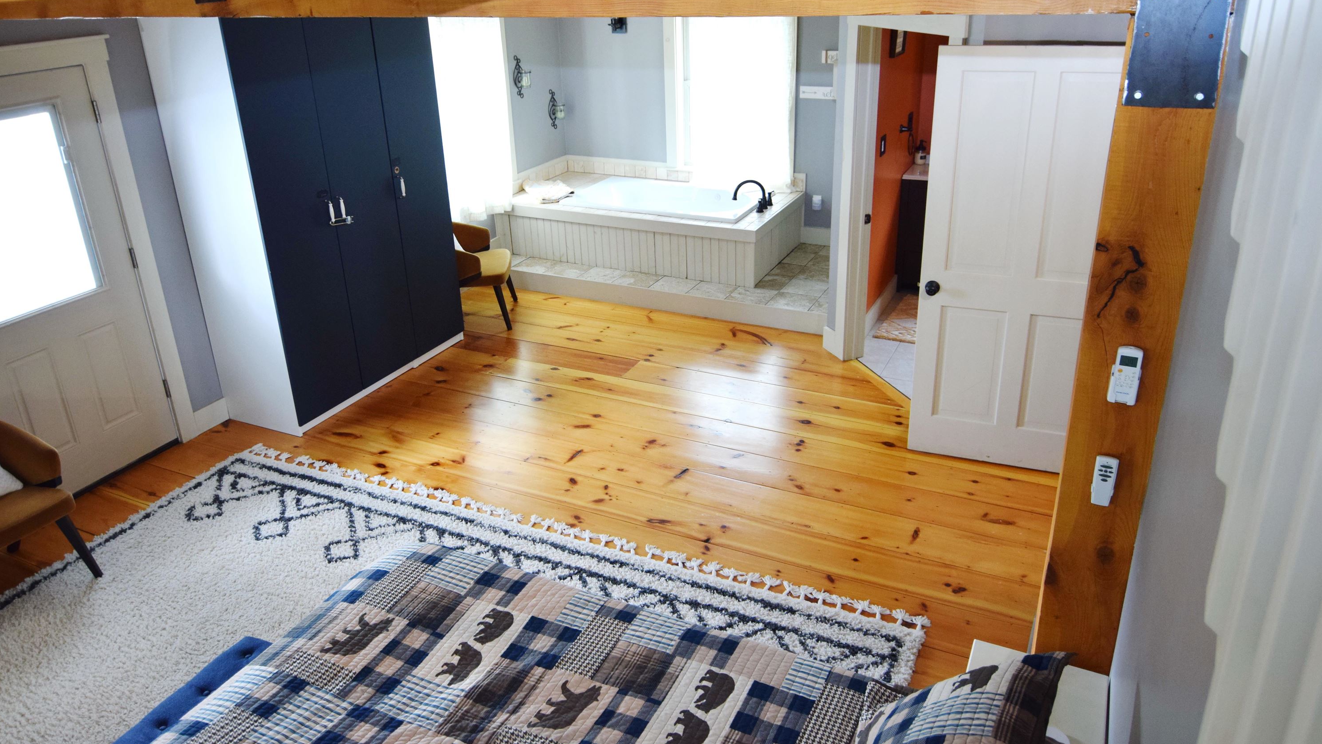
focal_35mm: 26
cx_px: 647
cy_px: 323
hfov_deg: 71.9
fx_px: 911
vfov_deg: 44.3
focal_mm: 16
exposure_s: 1/60
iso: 800
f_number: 3.2
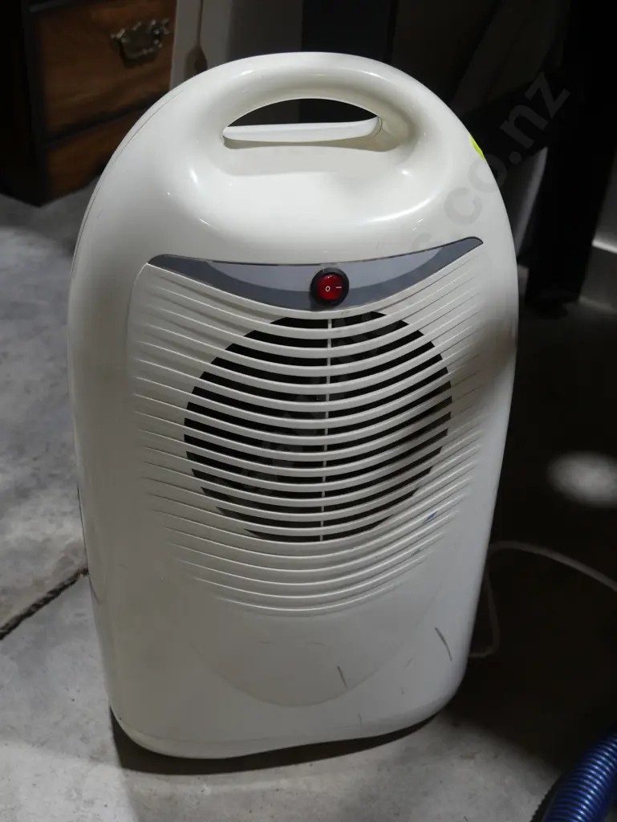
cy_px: 411
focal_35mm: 46
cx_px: 308
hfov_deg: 31.5
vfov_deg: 41.2
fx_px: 1092
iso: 250
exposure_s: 1/60
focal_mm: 23
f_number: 5.1
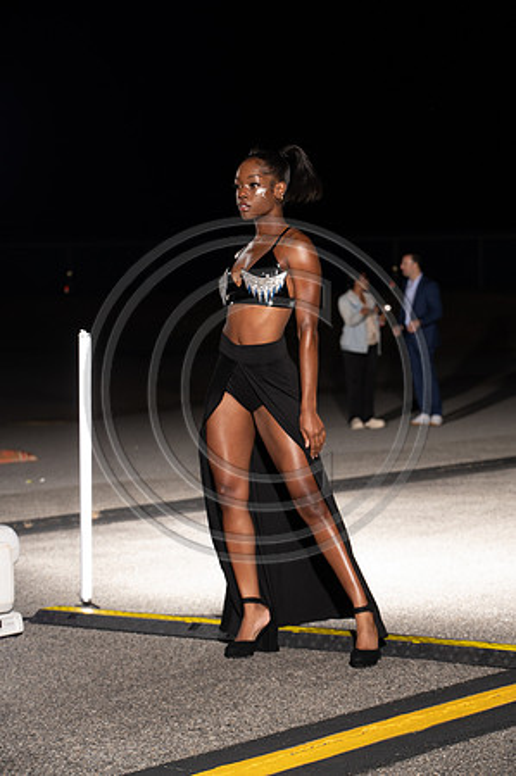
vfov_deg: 20.8
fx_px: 2112
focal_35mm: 98
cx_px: 258
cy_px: 388
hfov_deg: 13.9
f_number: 6.3
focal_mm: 98
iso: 1000
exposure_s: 1/200
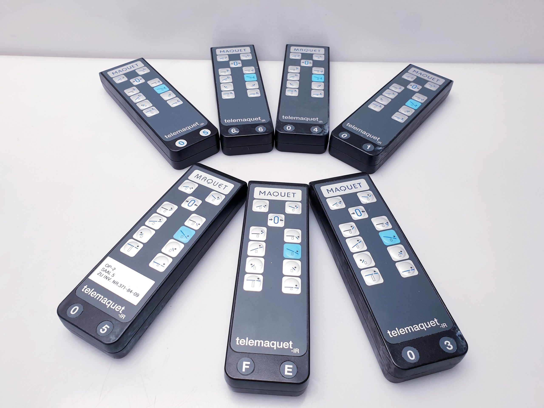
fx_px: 409
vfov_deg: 53.1
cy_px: 204
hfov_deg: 67.3
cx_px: 272
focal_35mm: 26
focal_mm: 4.3
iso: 64
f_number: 2.4
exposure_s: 1/50
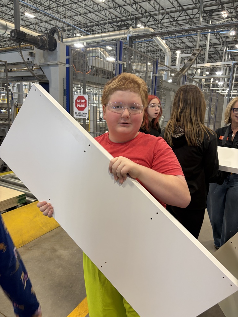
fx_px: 238
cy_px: 158
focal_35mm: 26
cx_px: 119
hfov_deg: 53.1
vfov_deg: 67.3
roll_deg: -2.2
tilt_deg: -11.0
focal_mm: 5.96
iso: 125
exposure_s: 1/73
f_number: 1.6
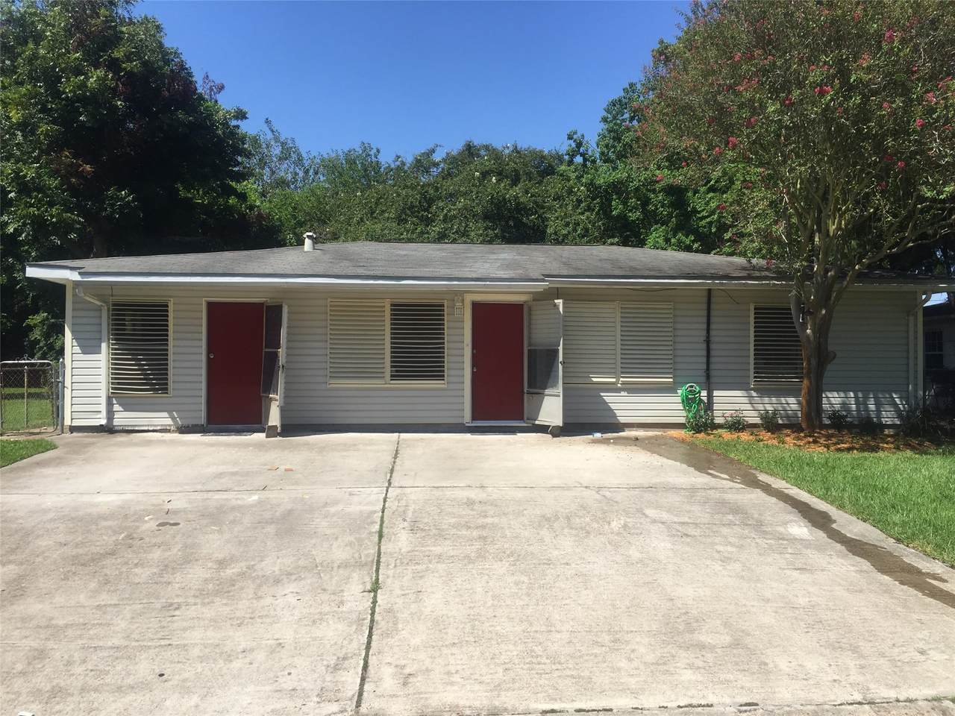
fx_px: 800
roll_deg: -1.7
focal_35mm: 29
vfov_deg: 48.2
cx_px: 478
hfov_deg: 61.7
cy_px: 358
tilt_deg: +0.7
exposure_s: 1/1799
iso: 32
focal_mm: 4.15
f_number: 2.2
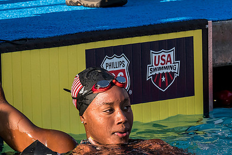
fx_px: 5318
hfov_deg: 2.5
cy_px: 161
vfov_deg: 1.7
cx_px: 112
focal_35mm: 825
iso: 640
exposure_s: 1/1250
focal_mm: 150
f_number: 5.6
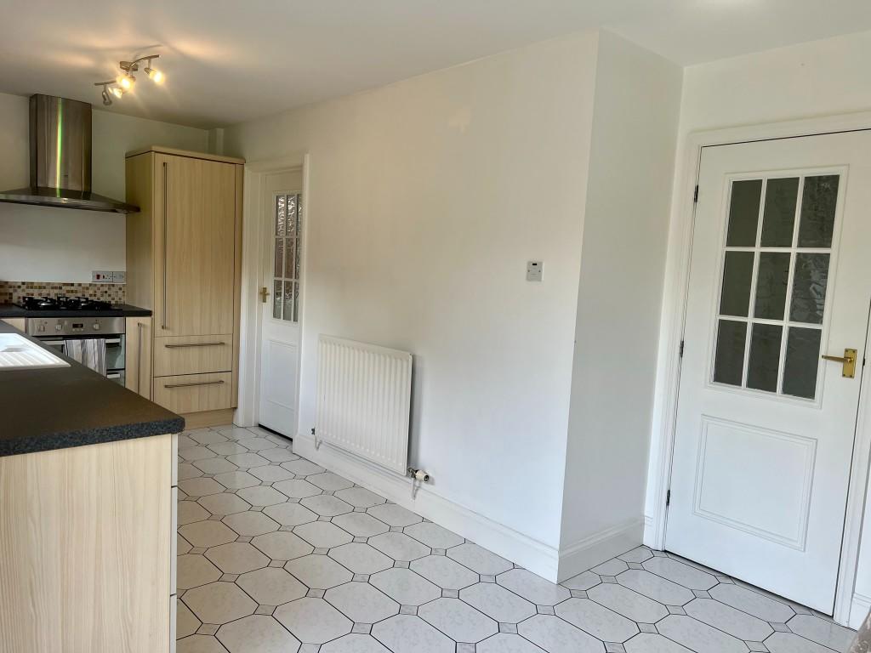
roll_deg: -3.6
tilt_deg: -5.7
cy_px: 326
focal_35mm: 26
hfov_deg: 67.3
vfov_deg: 53.1
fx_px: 654
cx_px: 436
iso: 40
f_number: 1.5
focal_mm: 5.7
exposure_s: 1/228
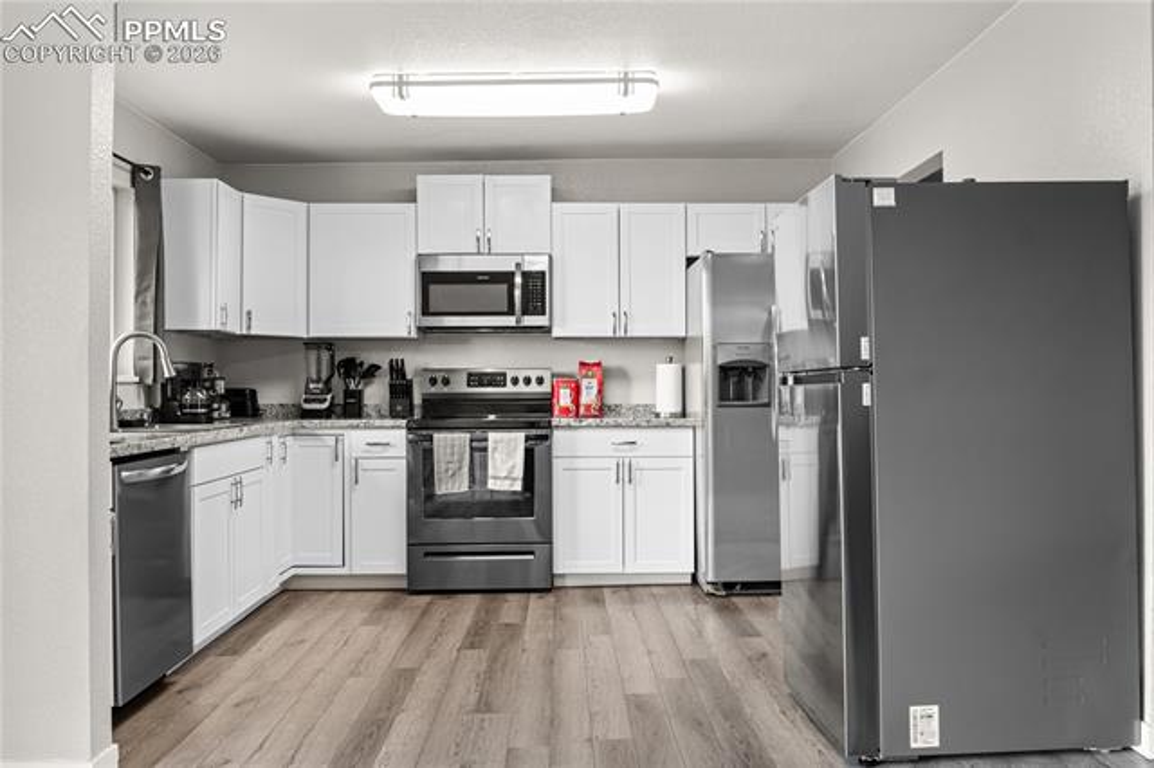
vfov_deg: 44.0
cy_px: 384
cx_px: 577
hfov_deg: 62.5
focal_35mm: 30
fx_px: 952
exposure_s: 1/1.25
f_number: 8
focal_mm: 19.8
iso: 100
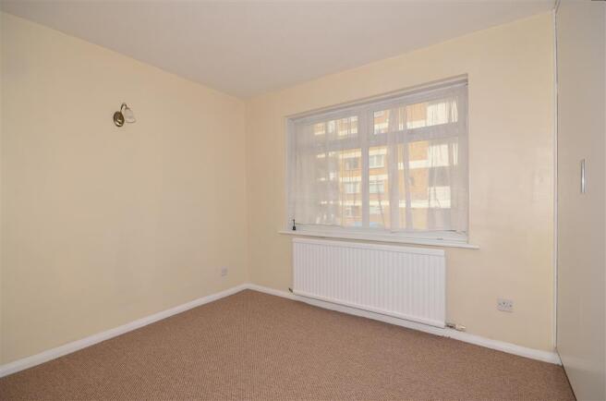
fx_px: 252
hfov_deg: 100.5
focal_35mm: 15
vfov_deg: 77.0
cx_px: 303
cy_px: 200
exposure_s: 1/200
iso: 200
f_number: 10
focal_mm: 10
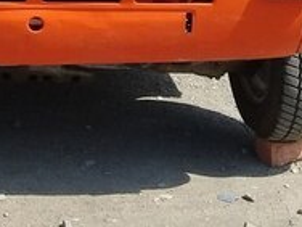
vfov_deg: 12.7
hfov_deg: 17.9
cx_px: 53
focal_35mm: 109
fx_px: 951
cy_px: -146
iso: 50
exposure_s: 1/858
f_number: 2.2
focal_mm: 3.3
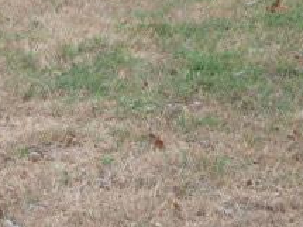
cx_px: 6
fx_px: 1356
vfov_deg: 9.6
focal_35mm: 155
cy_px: 96
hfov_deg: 12.6
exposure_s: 1/60
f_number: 4.3
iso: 400
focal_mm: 9.4
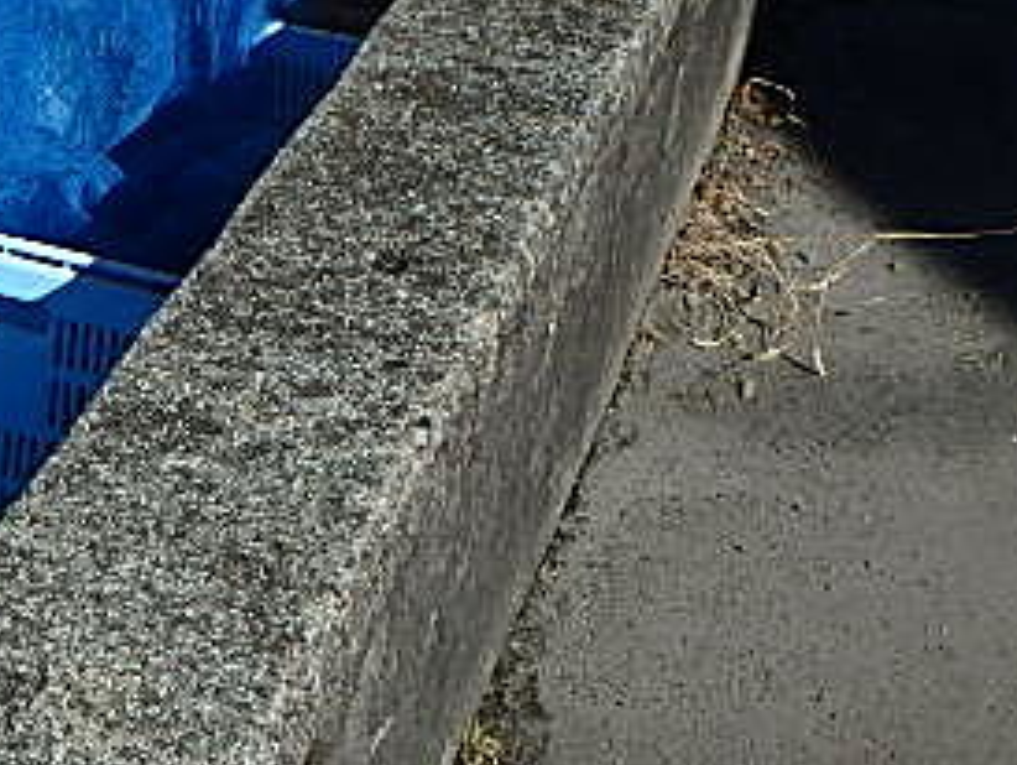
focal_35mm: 91
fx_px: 2676
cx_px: 4
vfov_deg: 16.3
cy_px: 323
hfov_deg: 20.8
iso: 125
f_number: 5.1
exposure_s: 1/640
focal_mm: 6.9
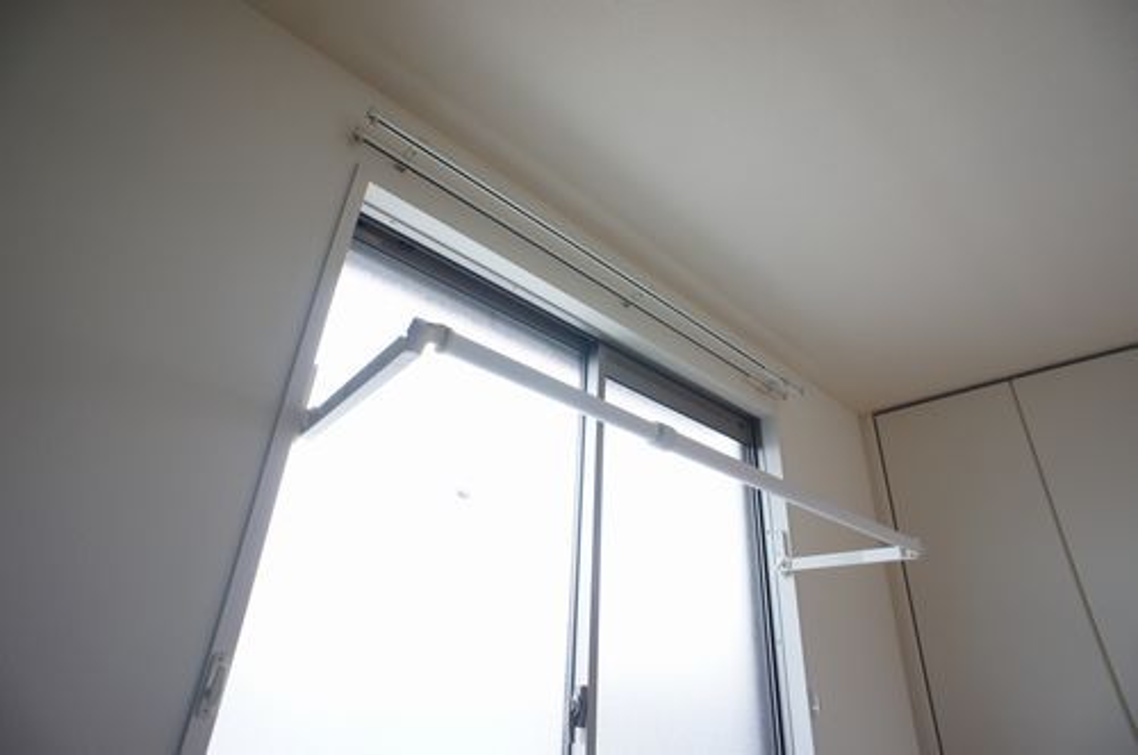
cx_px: 569
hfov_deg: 73.8
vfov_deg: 53.0
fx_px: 758
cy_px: 378
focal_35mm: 24
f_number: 4
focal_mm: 16
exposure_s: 1/60
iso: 200
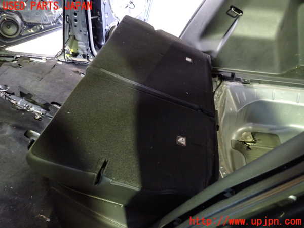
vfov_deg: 54.9
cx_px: 152
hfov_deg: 69.4
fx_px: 220
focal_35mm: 25
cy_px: 114
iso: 800
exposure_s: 1/13
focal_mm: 4.5
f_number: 2
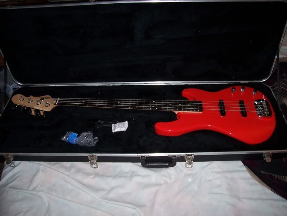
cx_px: 144
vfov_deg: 41.8
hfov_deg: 54.0
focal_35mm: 34
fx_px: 282
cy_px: 108
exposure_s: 1/60
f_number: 2.7
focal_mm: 5.6
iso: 80
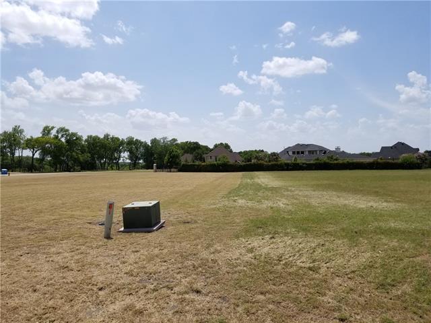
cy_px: 162
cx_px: 216
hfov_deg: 67.3
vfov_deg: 53.1
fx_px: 324
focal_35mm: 26
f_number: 1.7
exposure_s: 1/4272
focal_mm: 4.25
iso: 50
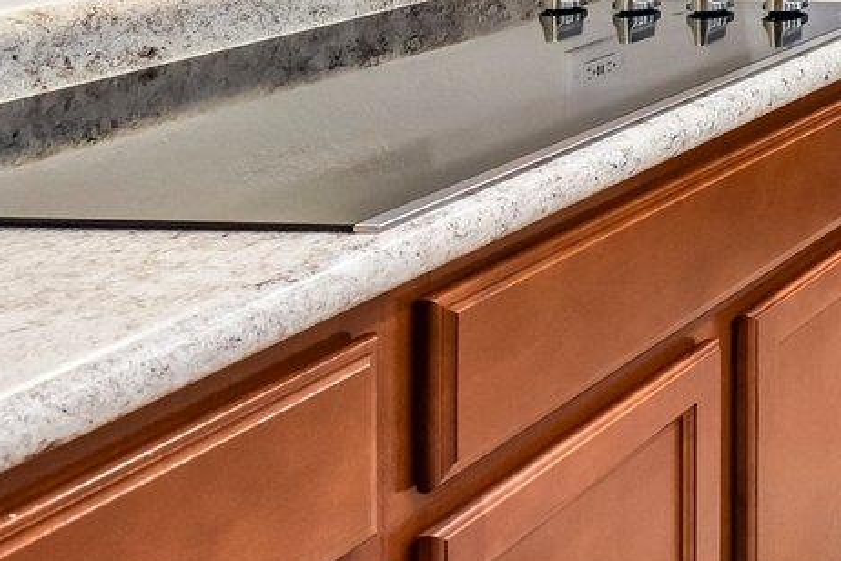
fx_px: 1448
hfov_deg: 21.0
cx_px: 1540
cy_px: -272
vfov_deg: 19.3
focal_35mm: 62
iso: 1100
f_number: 8
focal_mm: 14
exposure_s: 1/15
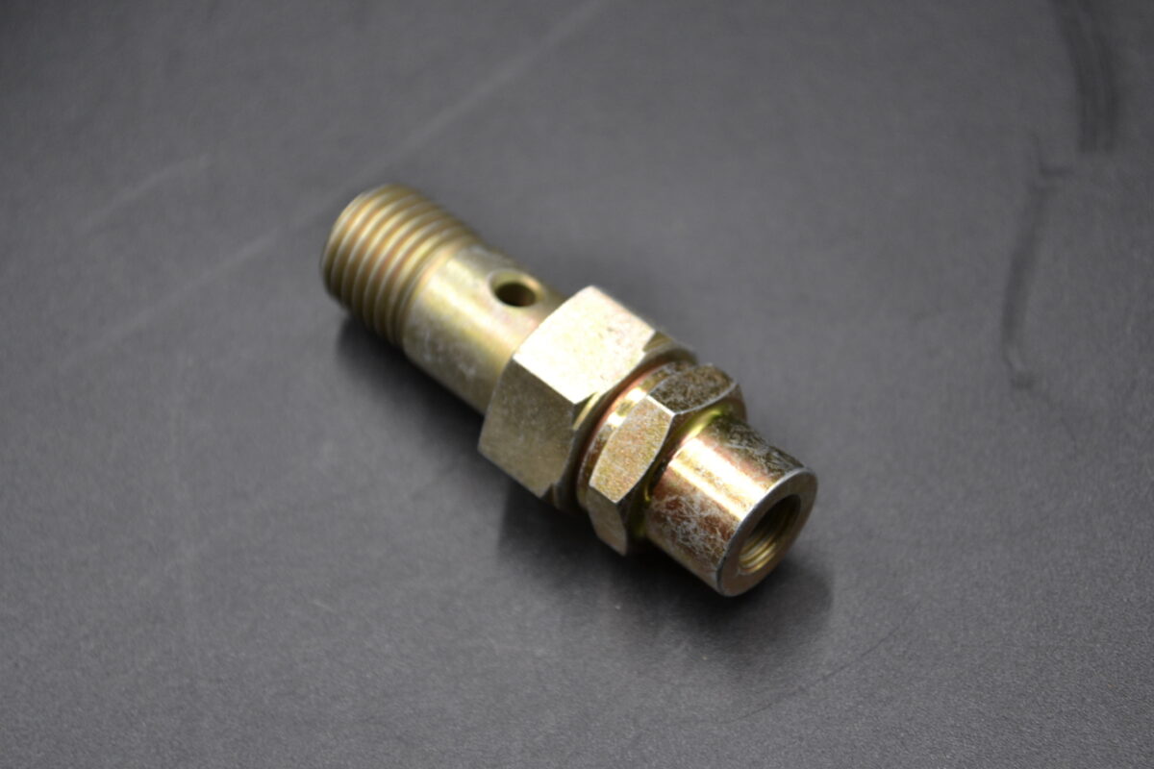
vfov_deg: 16.6
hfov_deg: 24.6
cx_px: 577
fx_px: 2644
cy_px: 384
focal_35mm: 82
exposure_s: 1/80
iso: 400
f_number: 5.6
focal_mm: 55
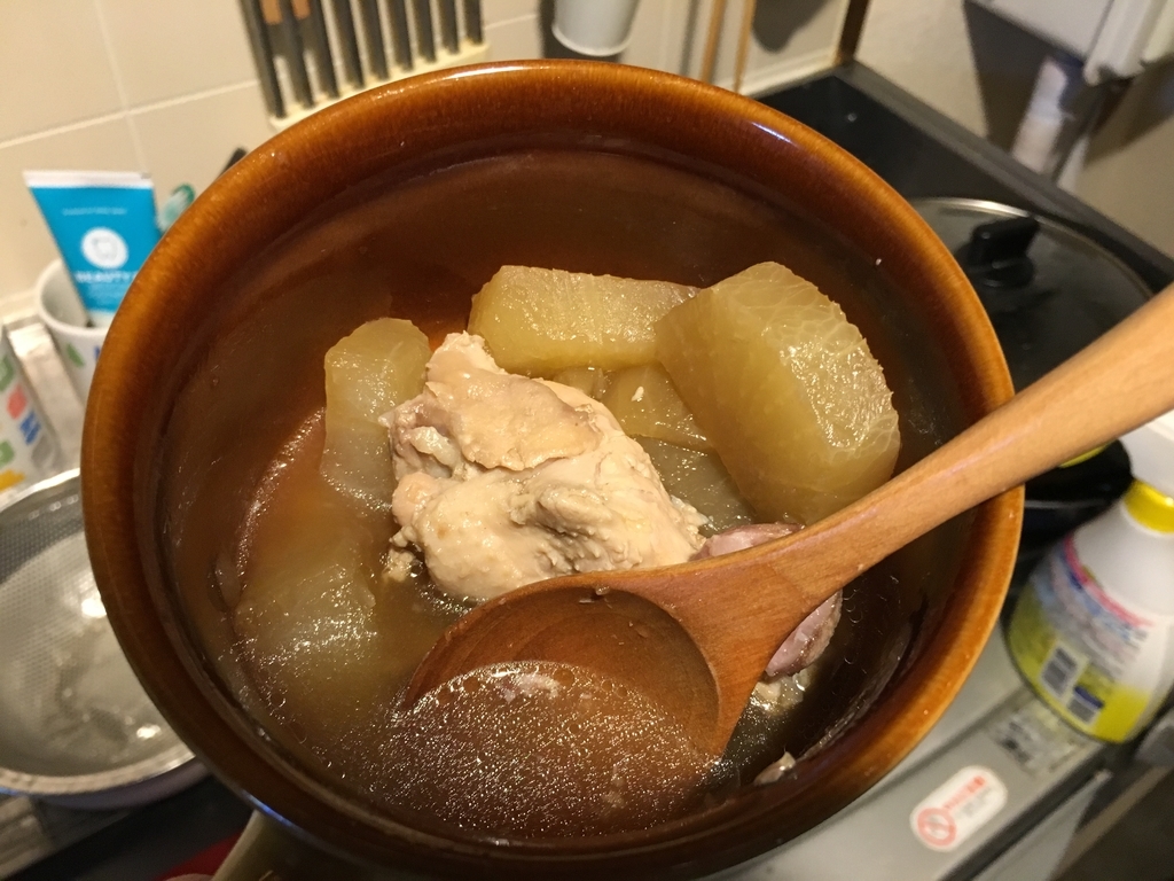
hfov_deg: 61.7
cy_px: 440
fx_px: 984
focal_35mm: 29
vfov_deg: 48.2
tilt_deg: -47.6
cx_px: 587
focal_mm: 4.15
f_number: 2.2
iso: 160
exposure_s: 1/30
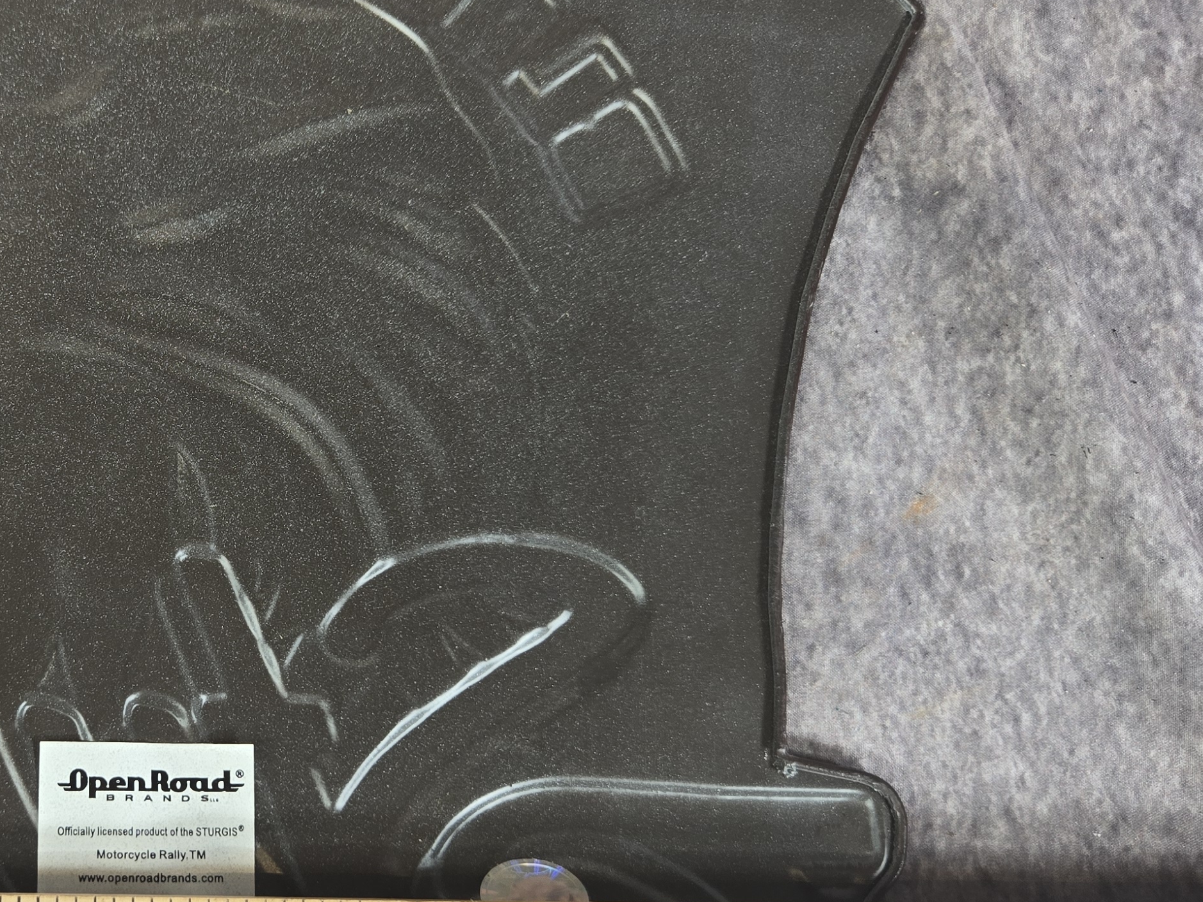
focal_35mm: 49
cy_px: 524
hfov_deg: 37.1
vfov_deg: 29.6
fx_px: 1703
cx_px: 188
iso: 50
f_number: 1.8
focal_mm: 5.4
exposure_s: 1/120
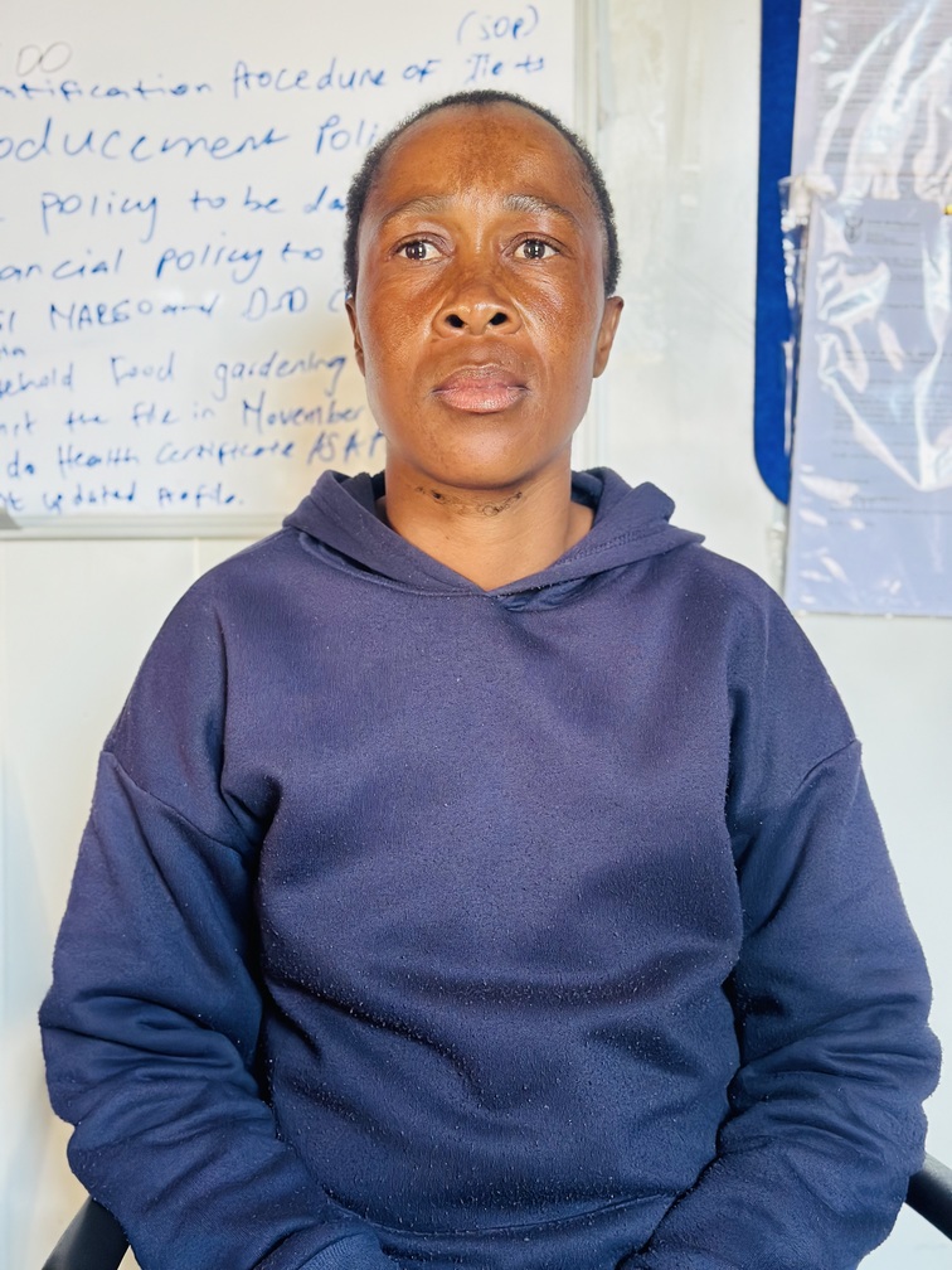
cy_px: 635
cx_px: 476
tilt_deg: -2.7
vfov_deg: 39.7
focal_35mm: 48
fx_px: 1760
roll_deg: -1.1
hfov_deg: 30.3
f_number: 1.78
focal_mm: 6.86
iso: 500
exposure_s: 1/40
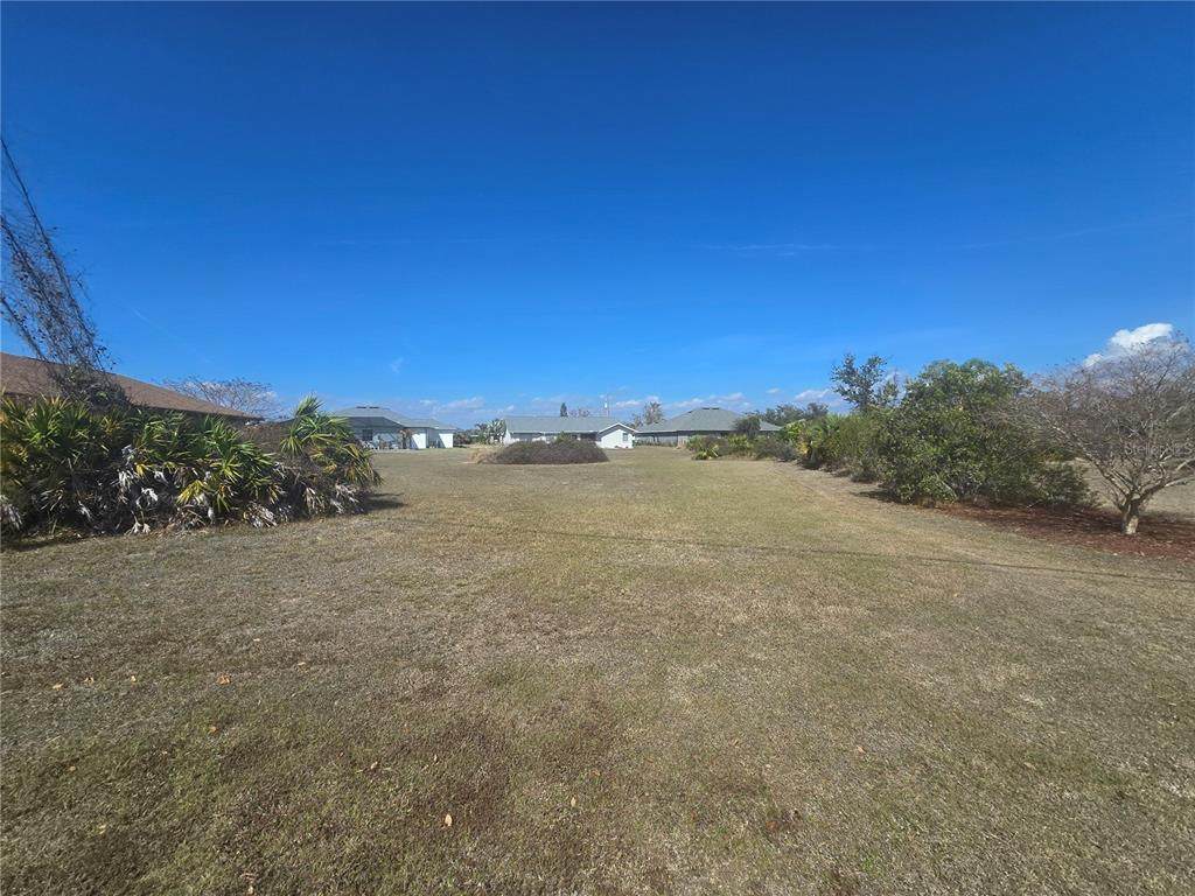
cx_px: 598
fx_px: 449
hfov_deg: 106.2
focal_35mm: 13
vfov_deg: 89.9
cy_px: 448
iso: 50
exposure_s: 1/2897
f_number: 2.2
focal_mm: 2.2
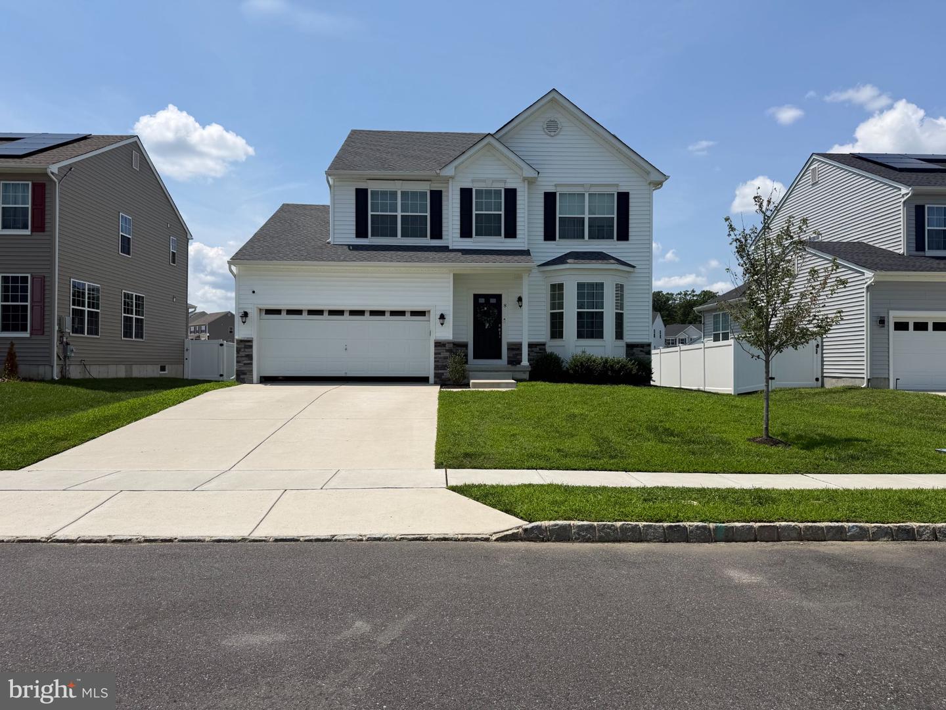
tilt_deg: +0.4
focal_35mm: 24
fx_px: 656
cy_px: 355
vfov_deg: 56.8
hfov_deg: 71.6
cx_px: 473
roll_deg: -0.2
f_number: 1.78
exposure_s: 1/7353
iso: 80
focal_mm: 6.76
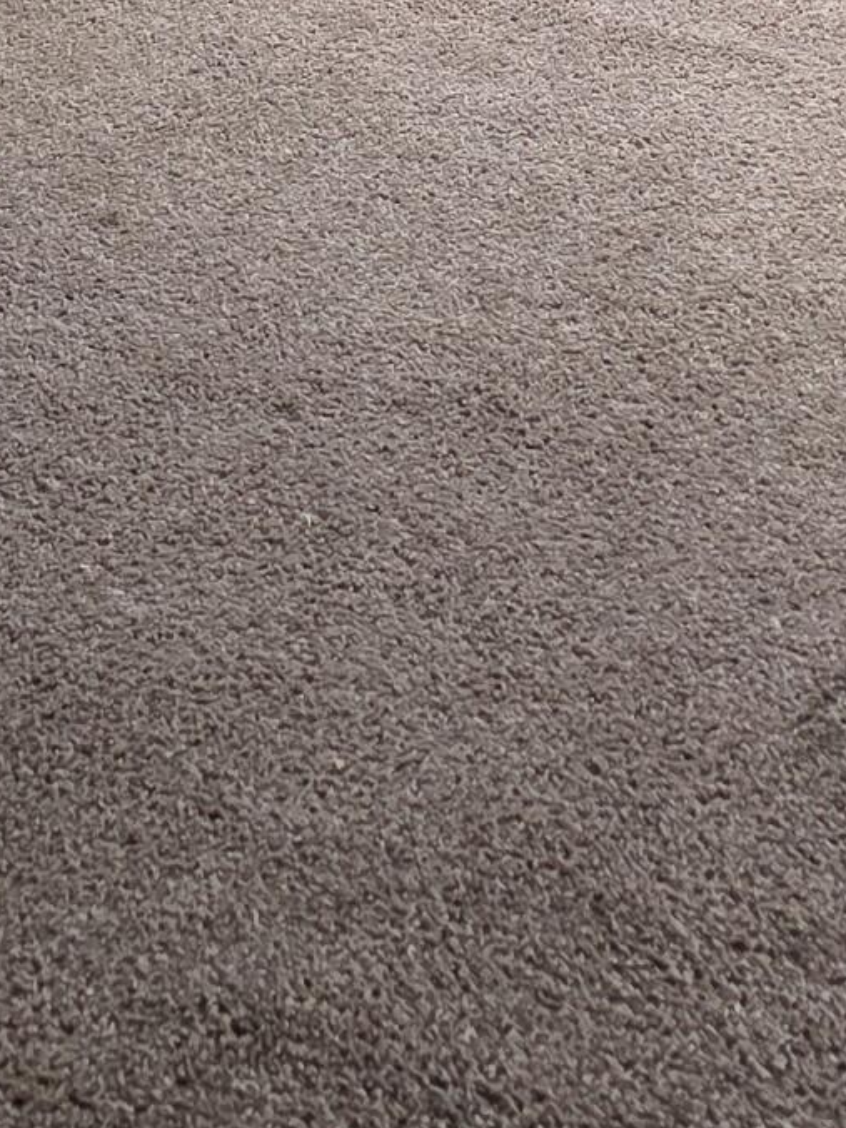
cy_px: -662
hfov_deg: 14.5
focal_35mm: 102
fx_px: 3324
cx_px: 454
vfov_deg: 17.0
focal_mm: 6.3
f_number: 1.7
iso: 400
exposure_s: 1/120
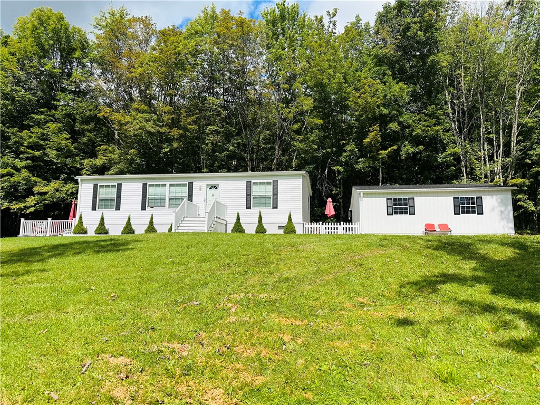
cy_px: 202
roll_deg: -1.1
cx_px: 270
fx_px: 374
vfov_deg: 56.8
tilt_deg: +8.5
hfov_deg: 71.6
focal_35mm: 24
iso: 80
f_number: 1.78
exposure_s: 1/5263
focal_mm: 6.86
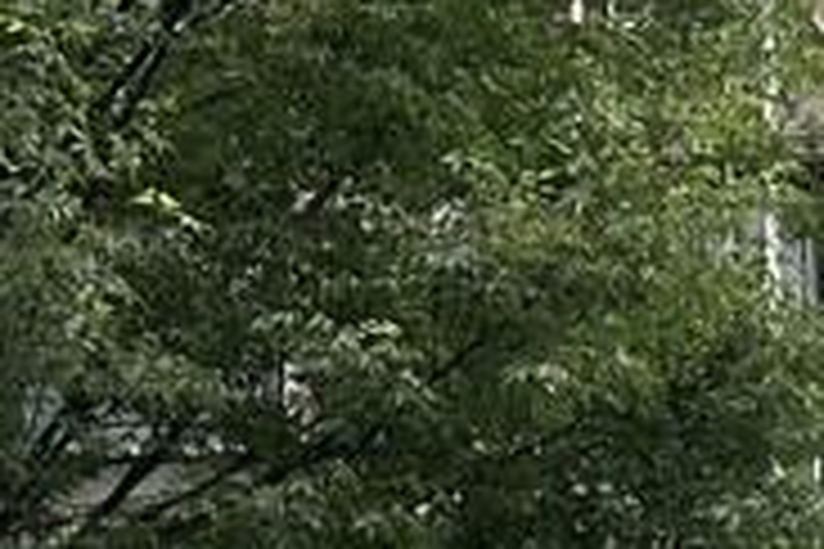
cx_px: 756
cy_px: -50
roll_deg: +0.2
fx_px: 4005
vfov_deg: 7.8
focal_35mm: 175
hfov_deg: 11.7
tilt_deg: +26.3
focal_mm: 6.86
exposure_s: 1/121
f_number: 1.78
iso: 64
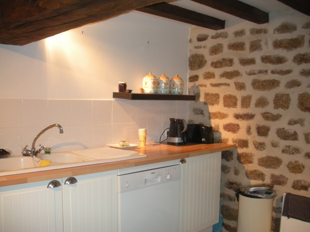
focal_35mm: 35
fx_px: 313
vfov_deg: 40.7
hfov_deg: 52.6
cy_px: 116
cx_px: 155
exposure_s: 1/30
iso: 400
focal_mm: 6.3
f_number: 3.5
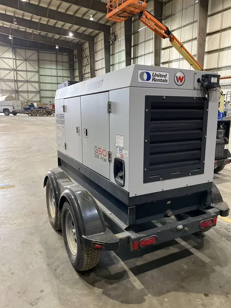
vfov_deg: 67.3
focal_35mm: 26
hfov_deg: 53.1
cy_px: 154
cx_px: 116
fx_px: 231
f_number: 1.8
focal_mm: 4.25
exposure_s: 1/60
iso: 400
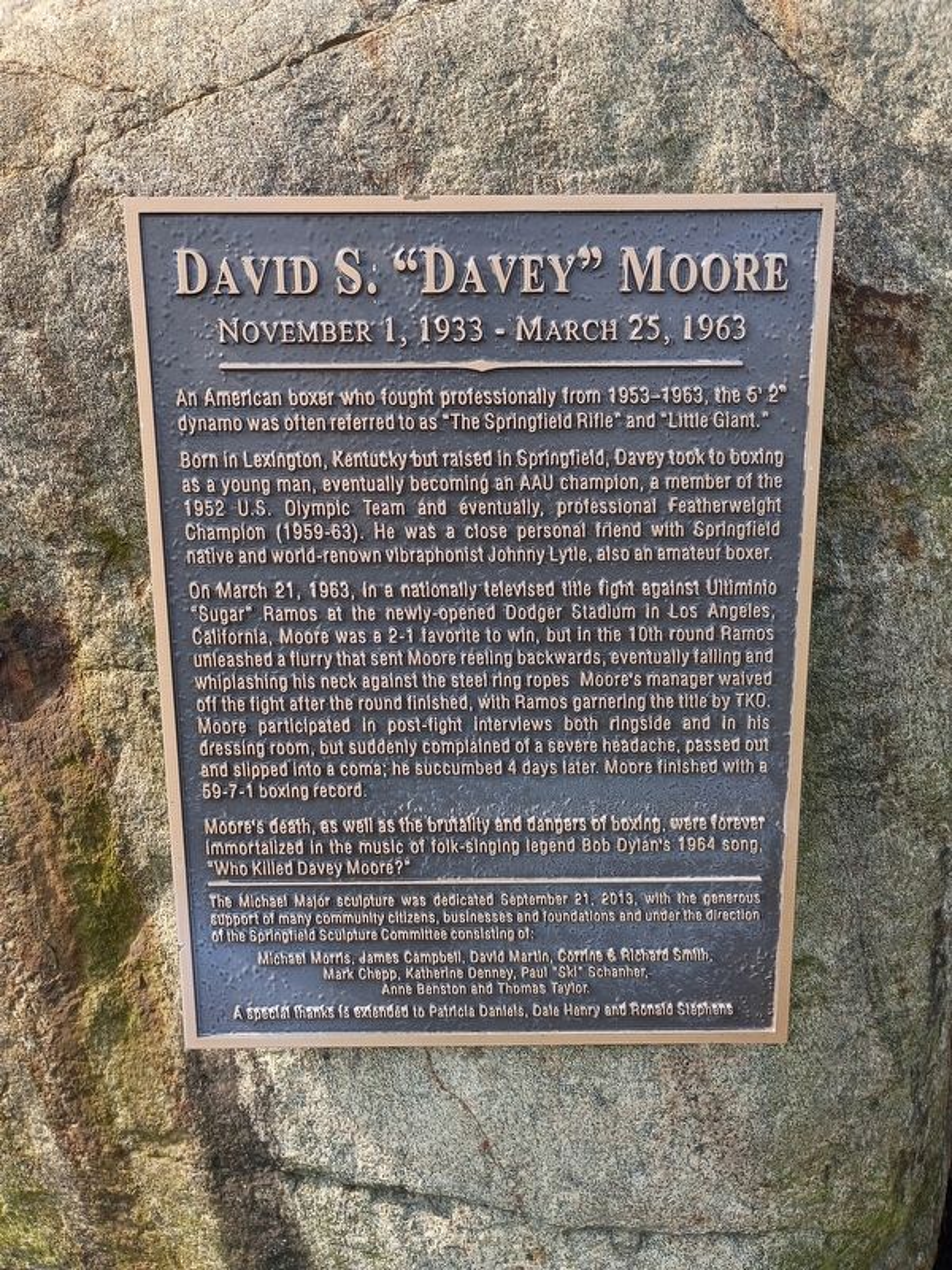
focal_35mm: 29
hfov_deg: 48.2
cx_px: 476
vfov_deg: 61.7
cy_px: 635
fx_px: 1063
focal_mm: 4.27
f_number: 1.8
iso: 100
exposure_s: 1/294
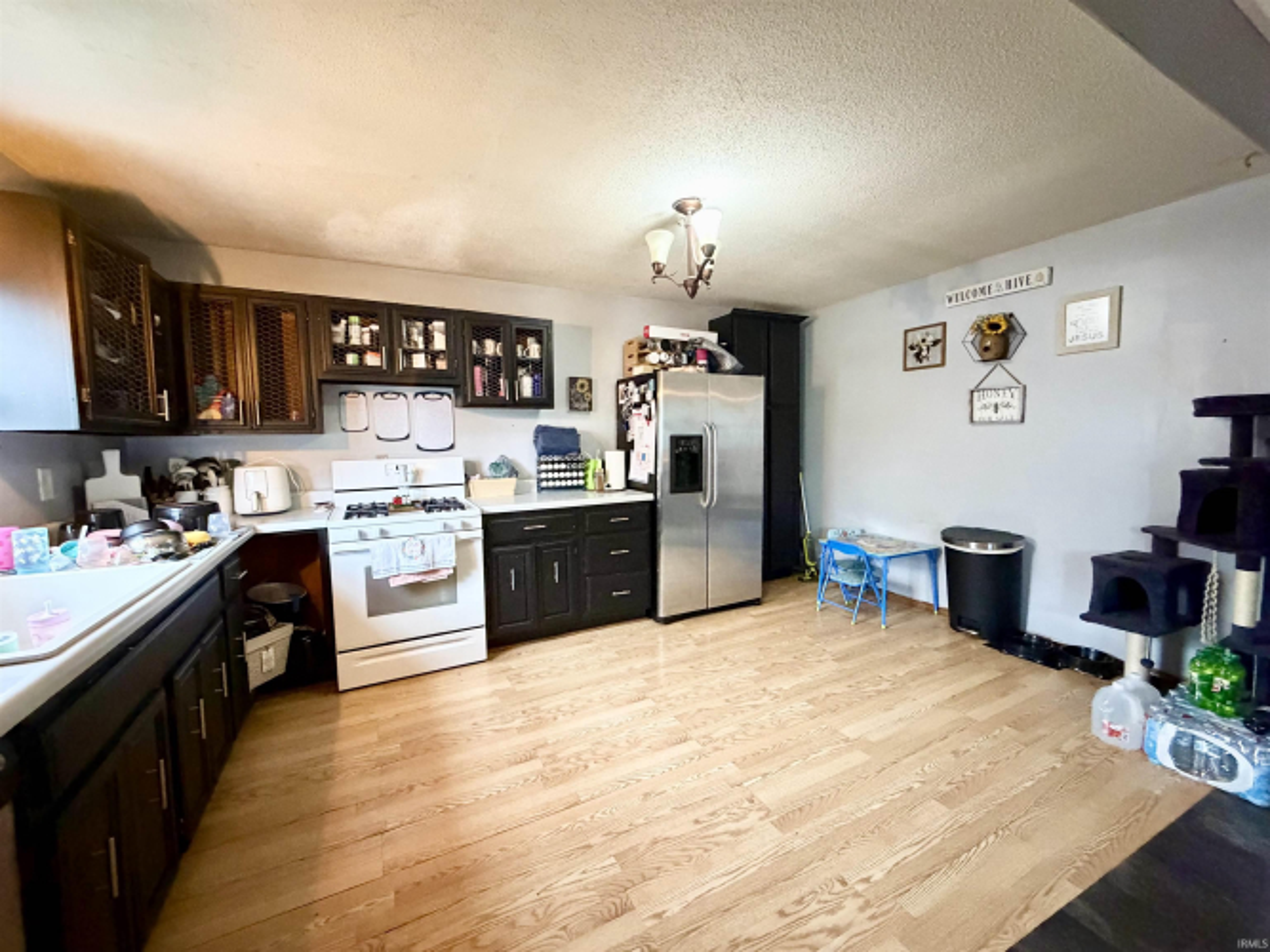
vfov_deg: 85.7
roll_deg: +1.4
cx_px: 635
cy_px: 476
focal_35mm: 14
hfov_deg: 102.1
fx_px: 514
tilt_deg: -4.9
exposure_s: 1/40
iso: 1000
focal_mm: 2.22
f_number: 2.2
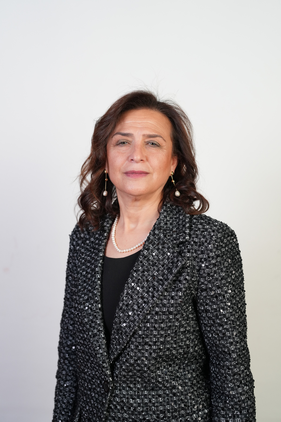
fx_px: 585
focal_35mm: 50
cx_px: 140
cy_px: 211
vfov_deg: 39.6
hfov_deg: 27.0
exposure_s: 1/160
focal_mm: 50
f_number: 2.8
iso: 1000
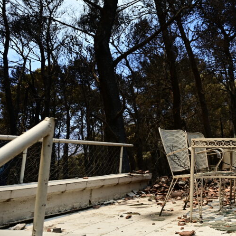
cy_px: 92
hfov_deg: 35.7
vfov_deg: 39.8
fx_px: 324
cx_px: 242
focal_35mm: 42
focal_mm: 24
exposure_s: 1/3200
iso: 500
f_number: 5
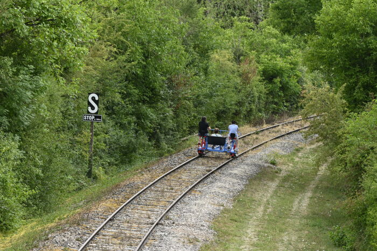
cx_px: 188
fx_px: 2617
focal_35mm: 250
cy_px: 126
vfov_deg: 5.5
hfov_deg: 8.2
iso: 500
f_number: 11
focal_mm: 250
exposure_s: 1/100
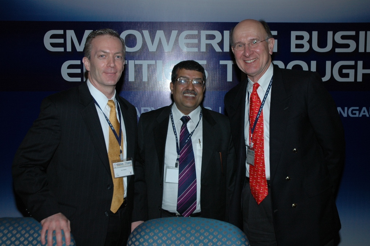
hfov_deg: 45.0
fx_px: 447
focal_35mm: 44
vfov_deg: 30.8
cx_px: 185
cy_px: 123
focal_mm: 29
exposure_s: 1/160
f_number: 6.3
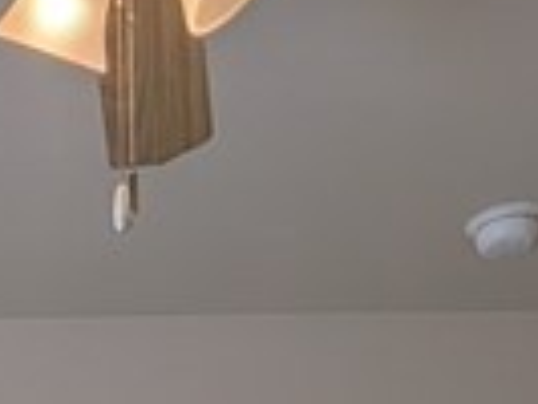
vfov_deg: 12.6
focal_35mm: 92
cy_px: 970
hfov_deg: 19.6
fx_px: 1431
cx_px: -164
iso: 54
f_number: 1.7
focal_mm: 2.02
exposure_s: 1/760
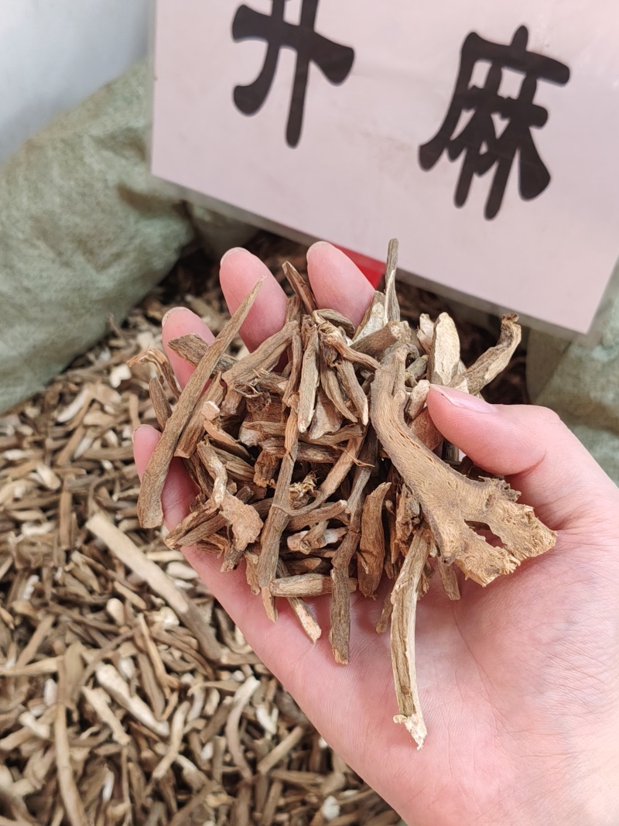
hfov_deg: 30.9
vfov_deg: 40.4
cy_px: 413
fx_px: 1121
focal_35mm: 47
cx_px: 310
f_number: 1.88
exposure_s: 1/100
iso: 910
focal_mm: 4.84
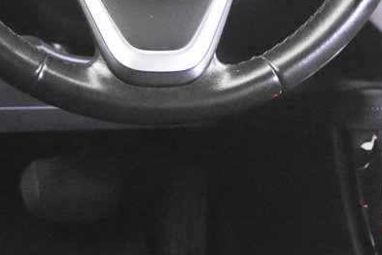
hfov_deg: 16.0
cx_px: 77
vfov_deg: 10.7
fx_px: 1348
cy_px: -15
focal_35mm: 127
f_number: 3.2
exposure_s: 1/30
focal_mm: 26
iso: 12800
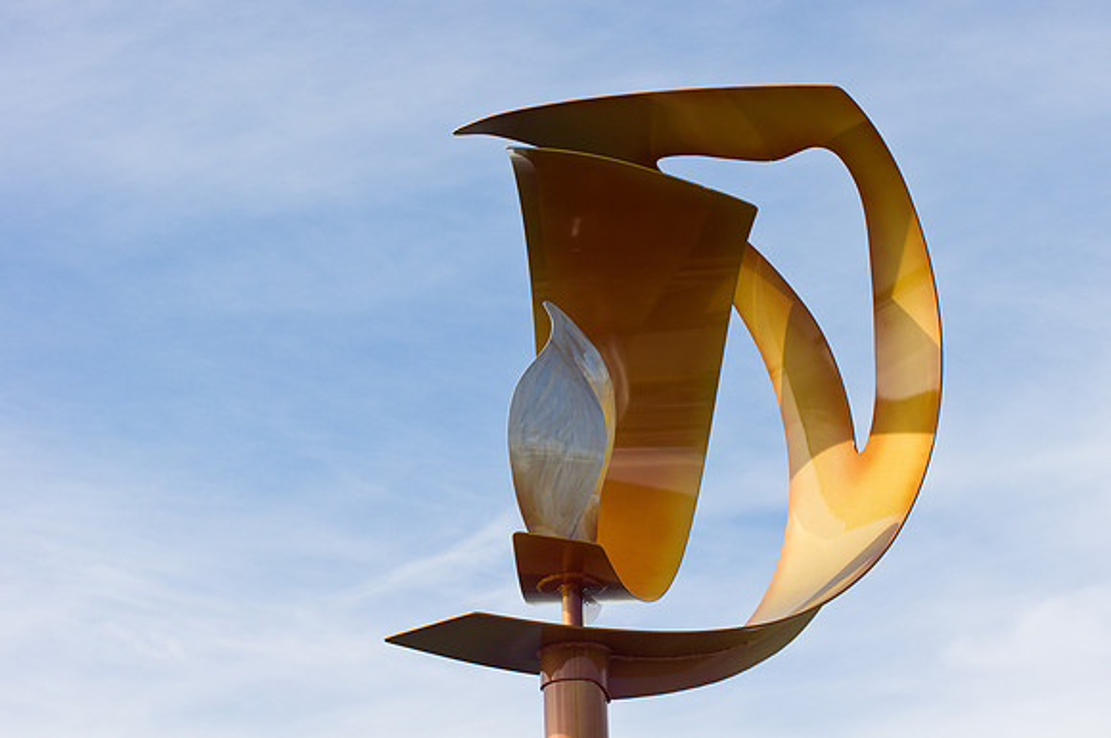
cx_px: 556
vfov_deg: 18.1
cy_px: 369
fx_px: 2311
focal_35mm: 75
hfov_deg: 27.0
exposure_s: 1/500
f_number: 7.1
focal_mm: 50
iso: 200
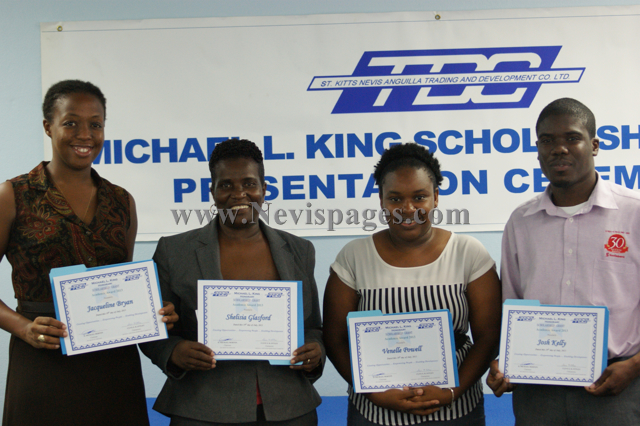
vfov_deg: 12.2
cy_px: 213
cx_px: 320
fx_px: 1999
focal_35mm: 112
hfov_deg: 18.2
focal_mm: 75
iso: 400
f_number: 4.5
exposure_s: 1/40
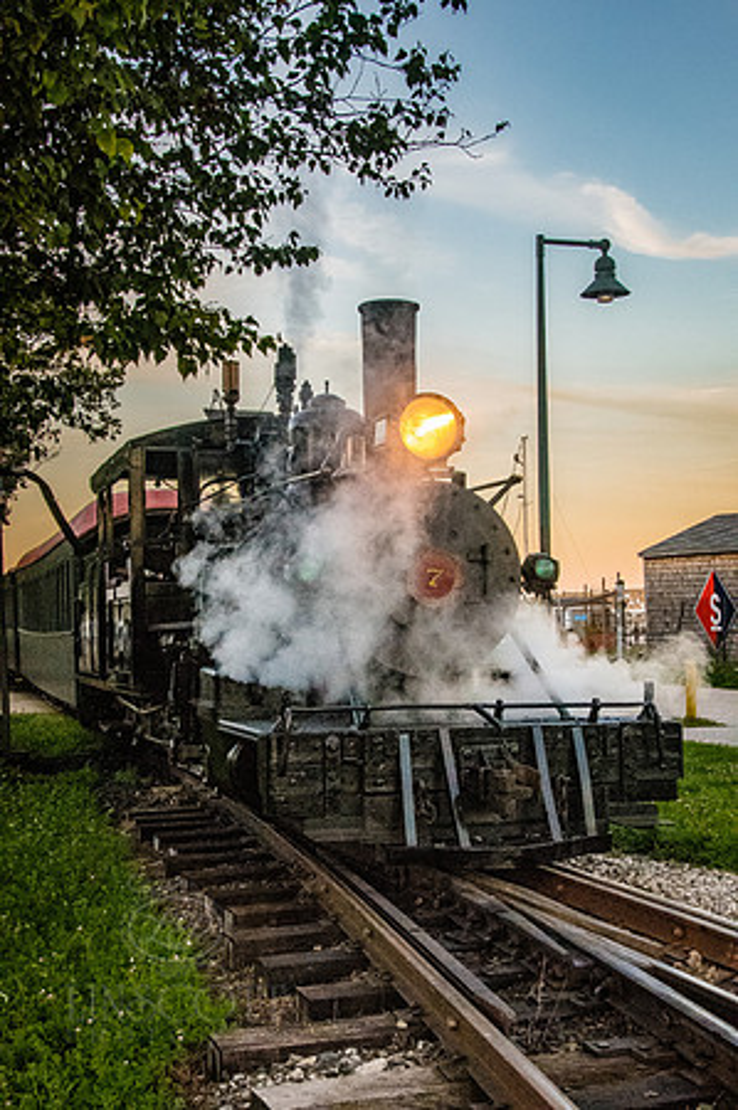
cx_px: 369
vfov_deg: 41.2
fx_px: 1479
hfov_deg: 28.0
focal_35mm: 48
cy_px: 555
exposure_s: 1/640
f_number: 13
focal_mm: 32
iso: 8000
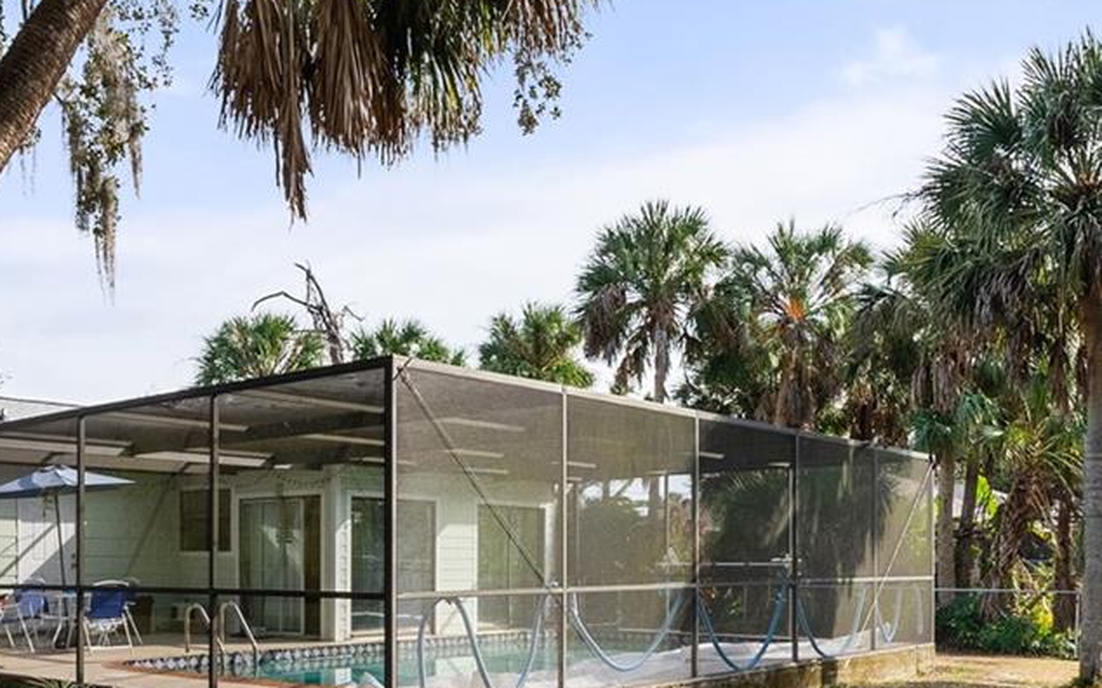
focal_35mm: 36
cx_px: 379
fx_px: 1081
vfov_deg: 33.4
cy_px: 627
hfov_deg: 53.1
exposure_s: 1/125
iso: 640
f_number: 9
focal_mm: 14
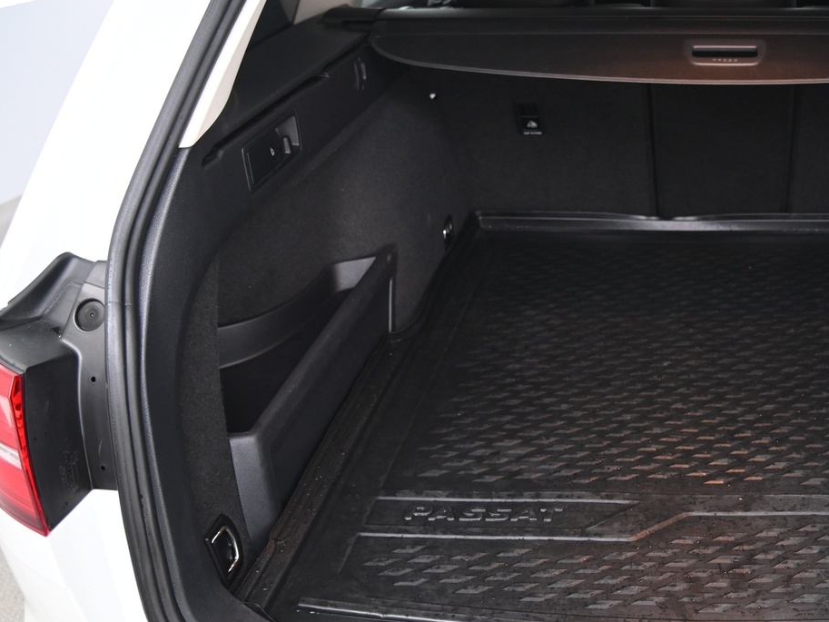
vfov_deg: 35.1
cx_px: 709
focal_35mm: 41
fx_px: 982
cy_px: 303
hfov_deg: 42.8
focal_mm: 24
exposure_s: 1/25
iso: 2000
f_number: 4
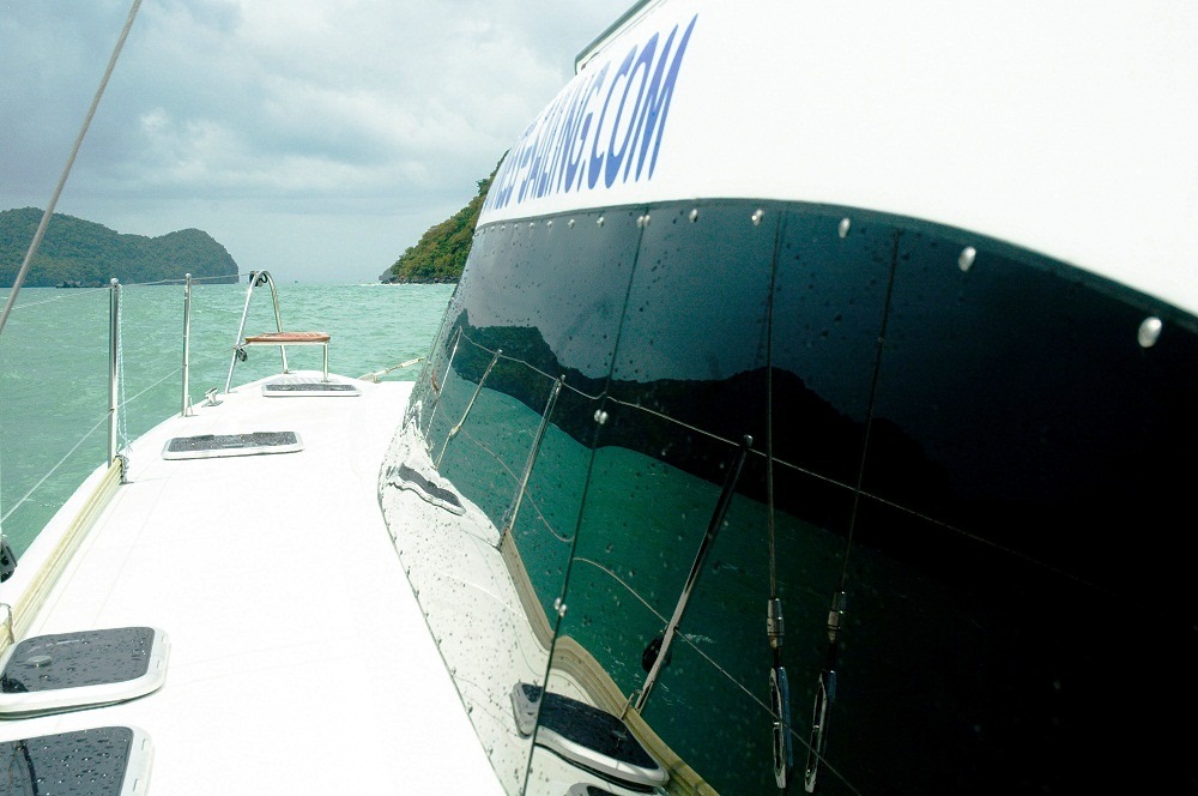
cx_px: 599
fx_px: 1545
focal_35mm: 46
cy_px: 398
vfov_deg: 28.9
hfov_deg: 42.4
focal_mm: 31
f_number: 9
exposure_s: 1/640
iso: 200
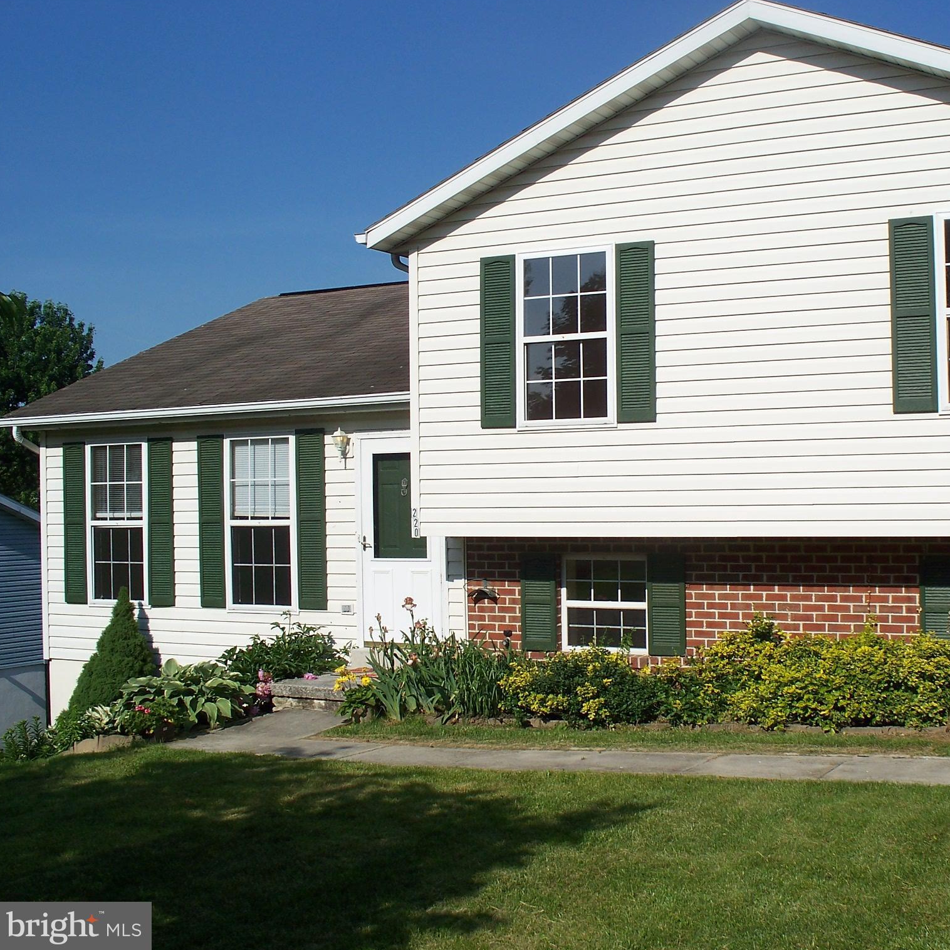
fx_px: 1335
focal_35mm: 43
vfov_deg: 39.2
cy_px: 472
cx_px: 637
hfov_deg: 38.7
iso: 80
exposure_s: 1/800
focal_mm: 7.54
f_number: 5
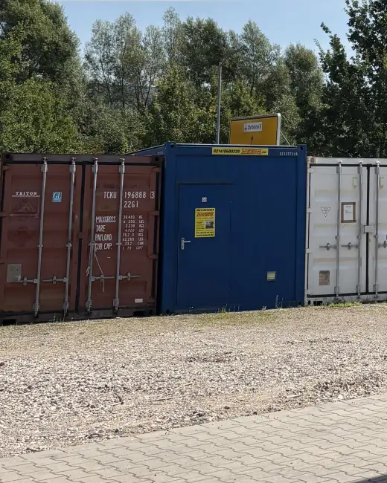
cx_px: 500
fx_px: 1074
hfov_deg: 19.0
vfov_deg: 24.6
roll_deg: -1.6
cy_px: 42
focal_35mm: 75
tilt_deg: +8.2
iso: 50
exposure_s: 1/7813
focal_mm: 5.96
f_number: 1.6
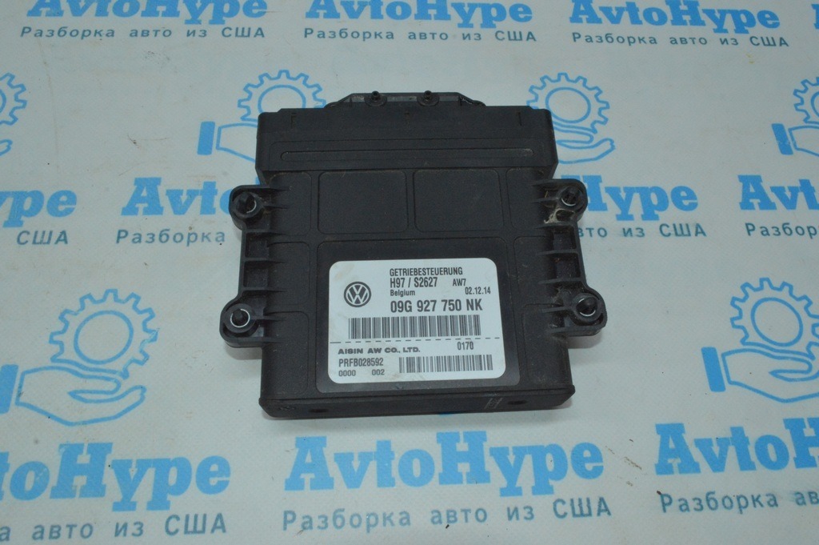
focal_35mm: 30
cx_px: 410
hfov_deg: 62.0
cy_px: 272
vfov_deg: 43.5
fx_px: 682
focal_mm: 20
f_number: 22
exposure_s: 1/50
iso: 3200
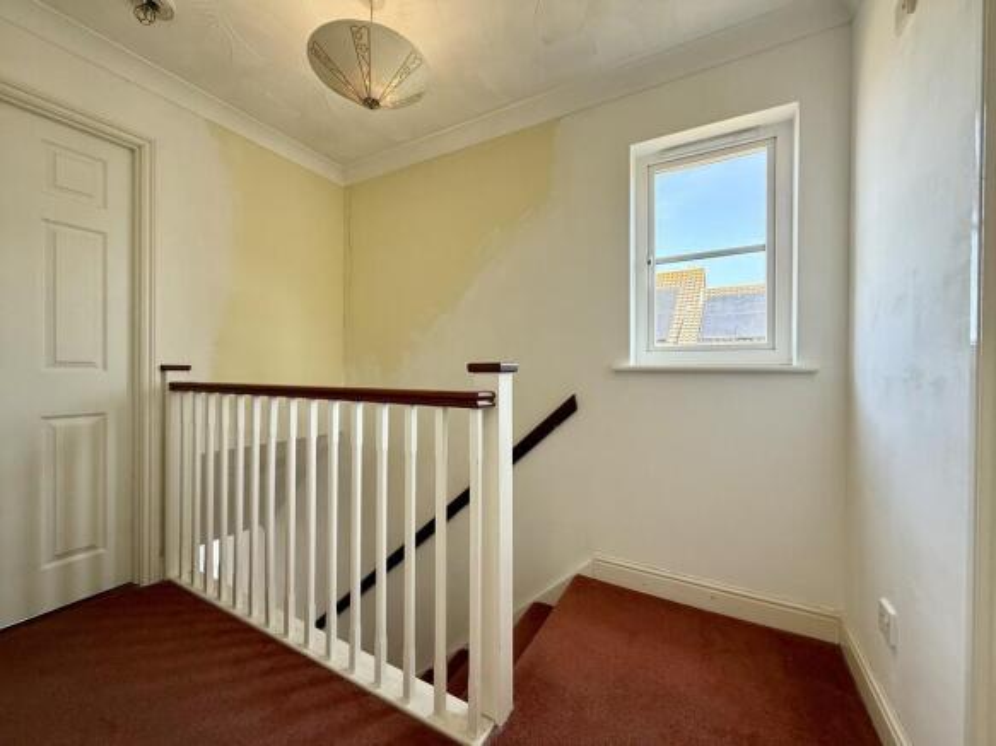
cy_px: 373
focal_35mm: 14
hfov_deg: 102.1
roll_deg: -0.4
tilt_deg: -0.1
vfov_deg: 85.7
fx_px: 403
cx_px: 498
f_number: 2.2
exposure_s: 1/99
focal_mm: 2.22
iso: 100
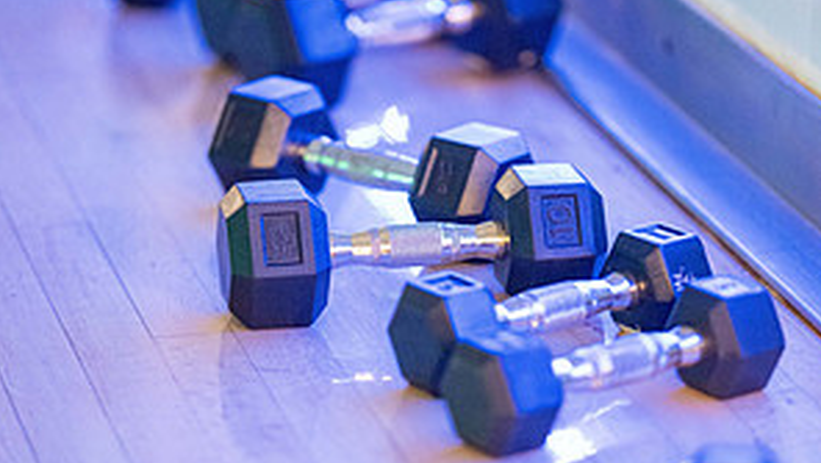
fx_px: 3638
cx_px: 413
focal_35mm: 167
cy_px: 277
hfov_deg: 12.9
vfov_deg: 7.3
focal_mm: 105
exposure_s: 1/125
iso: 8000
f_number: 1.4
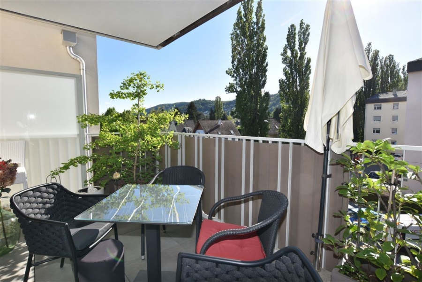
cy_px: 141
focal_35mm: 17
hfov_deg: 92.4
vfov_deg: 69.7
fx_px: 202
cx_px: 211
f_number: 7.1
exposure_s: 1/200
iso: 100
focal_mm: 11.5
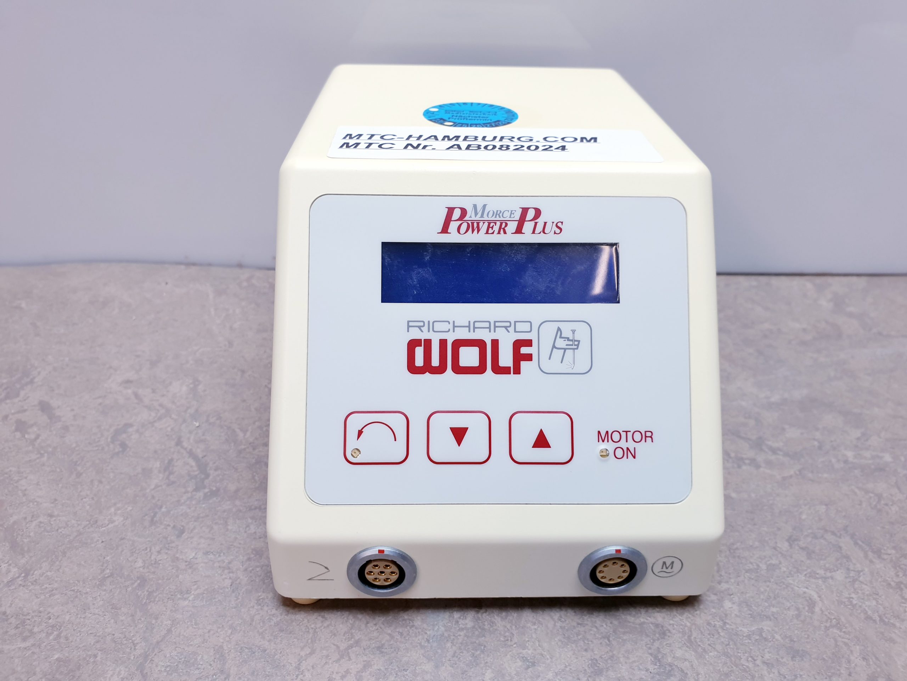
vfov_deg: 53.1
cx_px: 454
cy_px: 340
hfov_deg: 67.3
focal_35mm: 26
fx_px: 681
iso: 80
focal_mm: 4.3
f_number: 2.4
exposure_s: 1/100
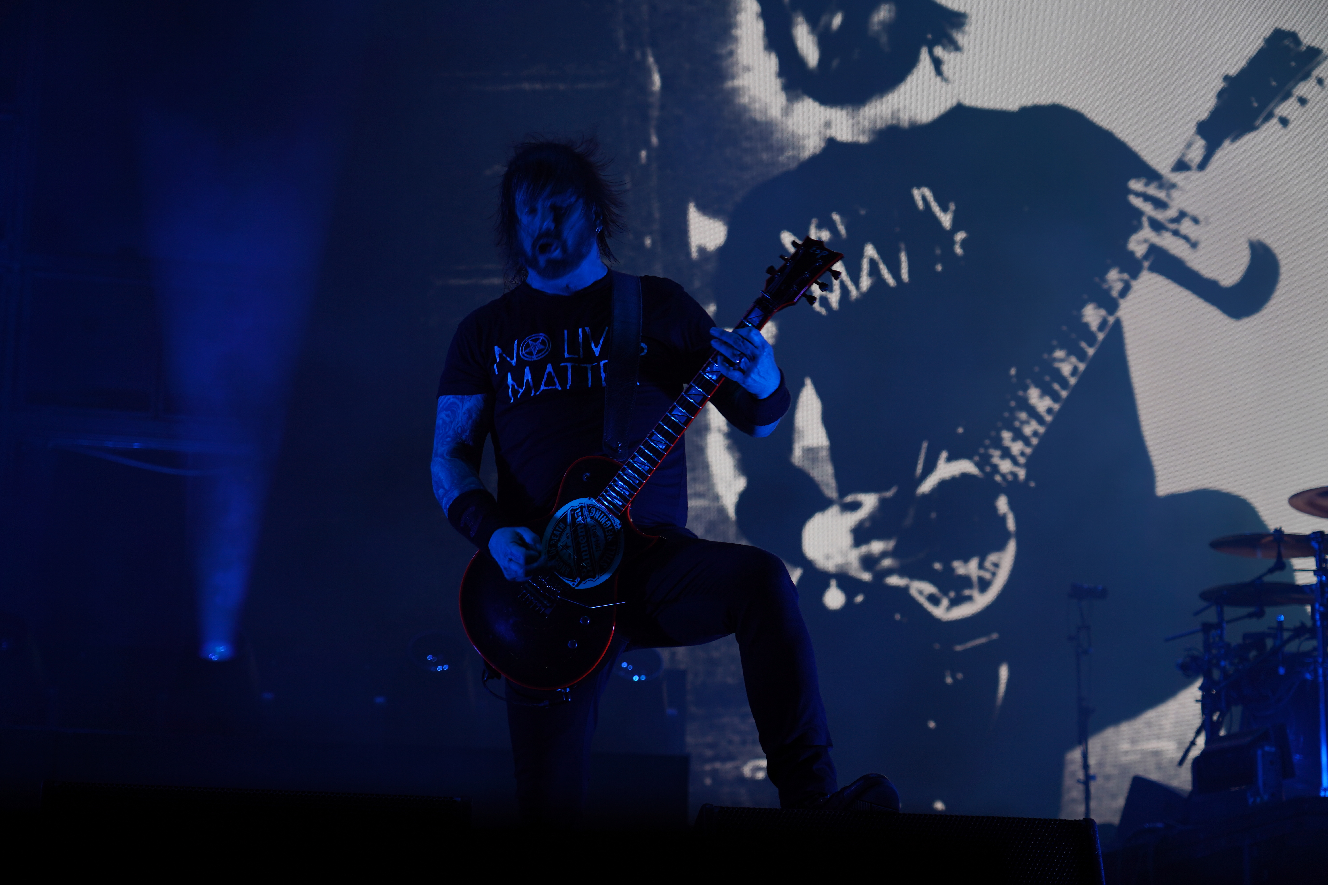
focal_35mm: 70
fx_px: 2582
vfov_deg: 19.5
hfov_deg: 28.8
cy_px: 442
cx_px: 664
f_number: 4.5
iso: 100
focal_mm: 70
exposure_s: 1/100
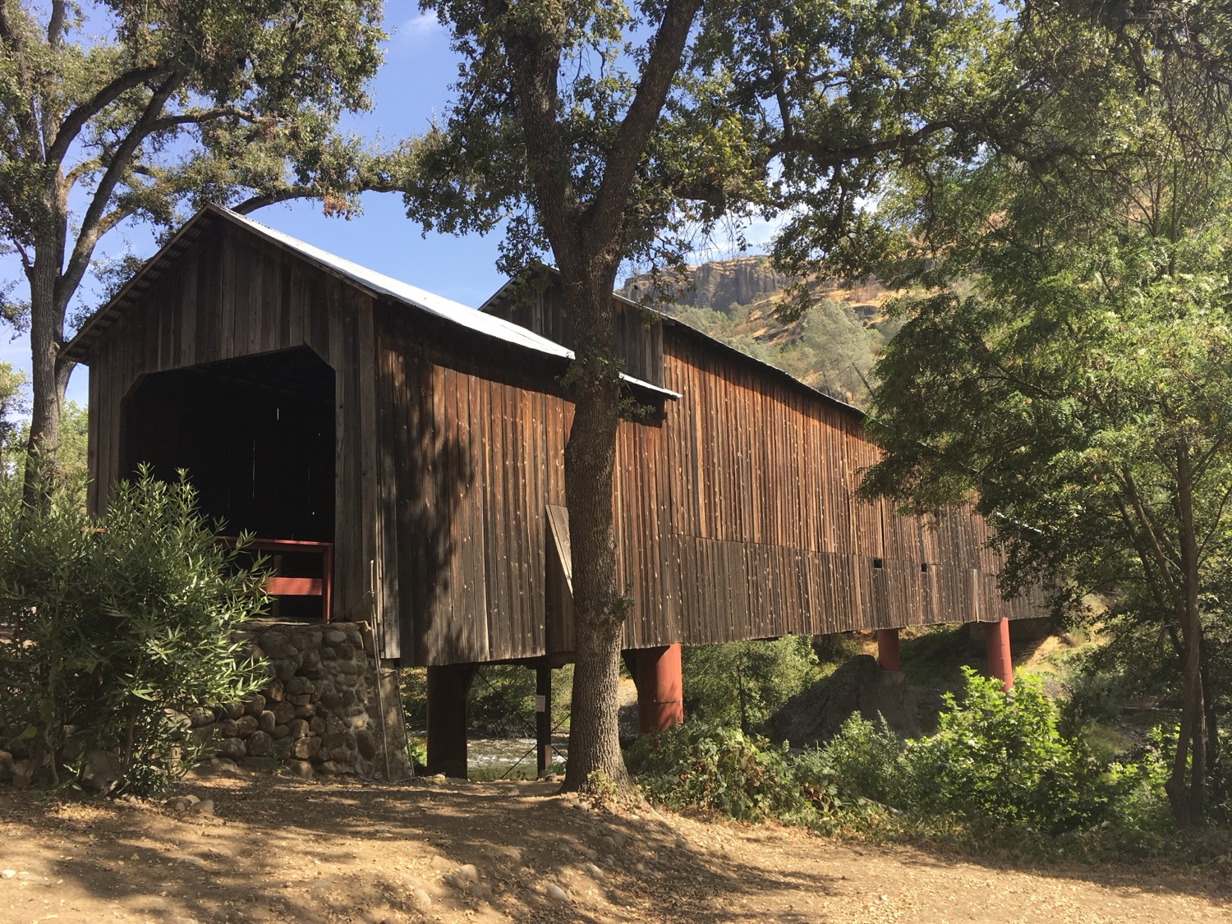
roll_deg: +2.2
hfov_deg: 61.7
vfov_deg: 48.2
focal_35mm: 29
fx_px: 1032
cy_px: 462
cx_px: 616
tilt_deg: +9.1
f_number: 2.2
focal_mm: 4.15
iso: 25
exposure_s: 1/569
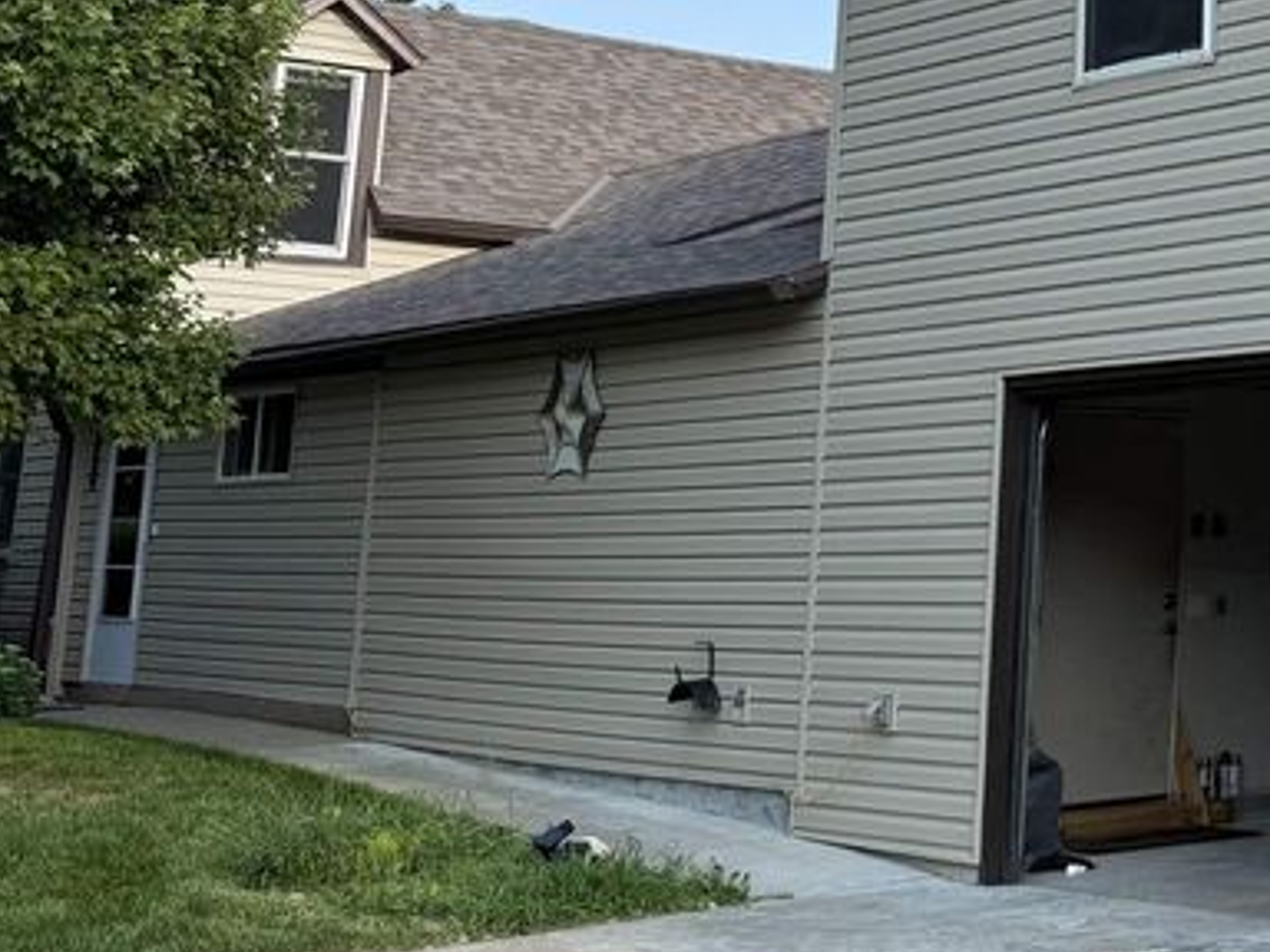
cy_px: 102
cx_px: 1640
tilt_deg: +11.0
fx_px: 2348
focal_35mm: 64
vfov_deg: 22.4
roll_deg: +0.4
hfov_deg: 26.0
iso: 80
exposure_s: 1/1553
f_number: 1.78
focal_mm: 6.76
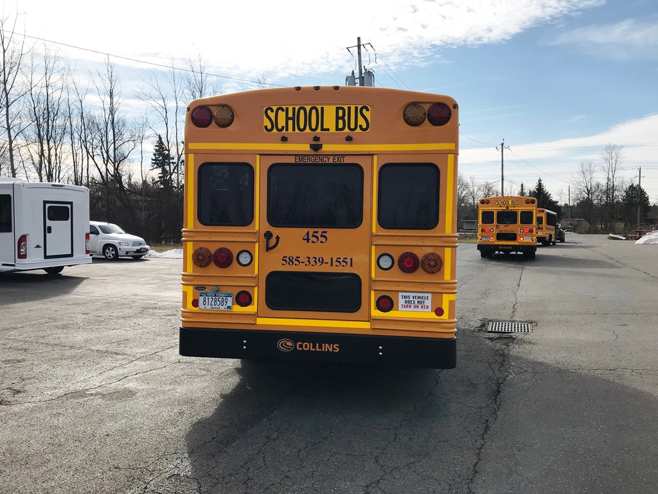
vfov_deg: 49.7
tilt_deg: -0.2
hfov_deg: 63.4
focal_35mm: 28
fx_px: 532
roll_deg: -0.8
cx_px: 329
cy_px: 247
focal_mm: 3.99
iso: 20
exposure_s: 1/3690
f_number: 1.8
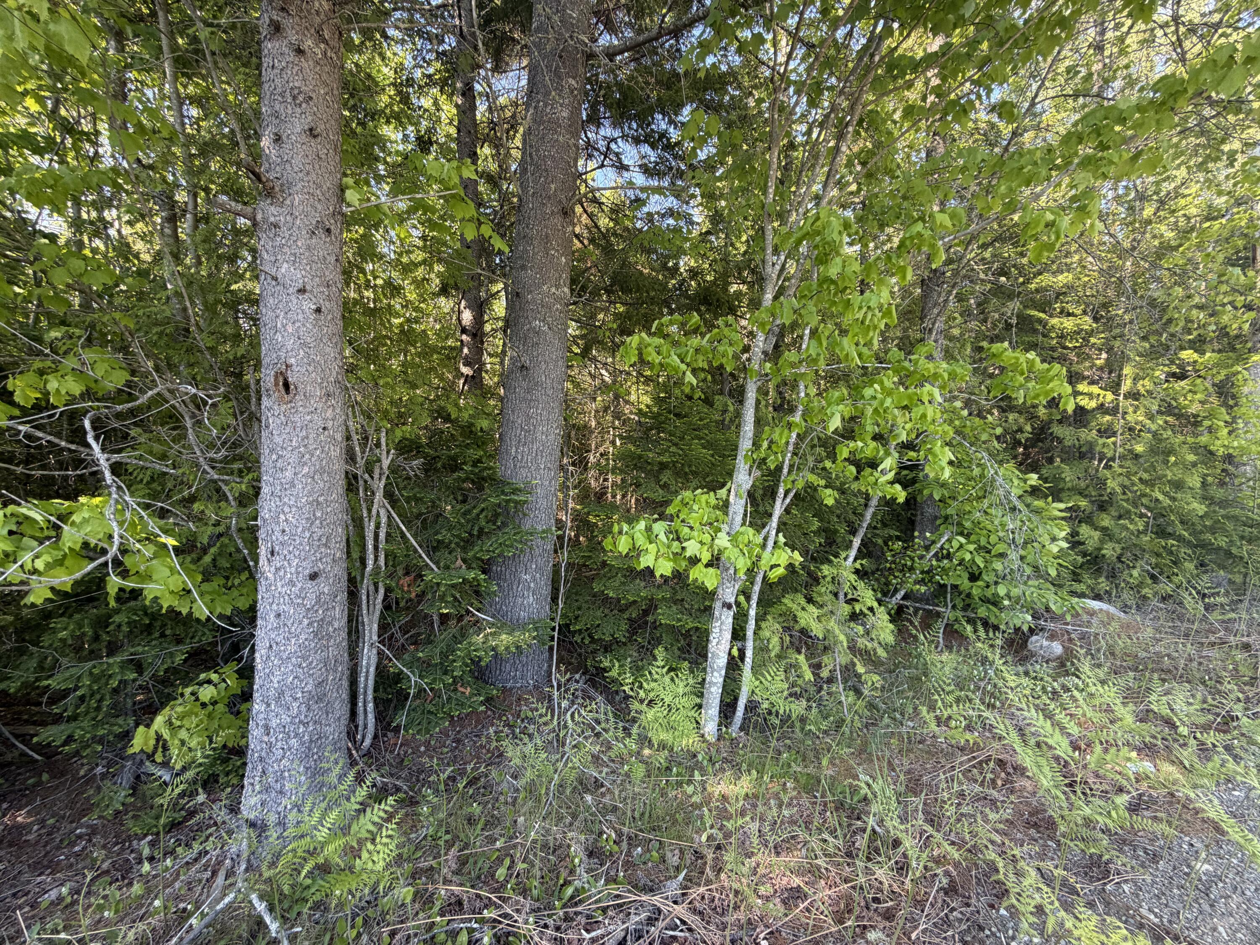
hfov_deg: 102.1
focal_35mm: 14
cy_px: 472
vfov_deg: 85.7
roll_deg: -0.4
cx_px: 630
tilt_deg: +1.9
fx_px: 510
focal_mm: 2.22
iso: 100
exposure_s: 1/121
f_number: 2.2
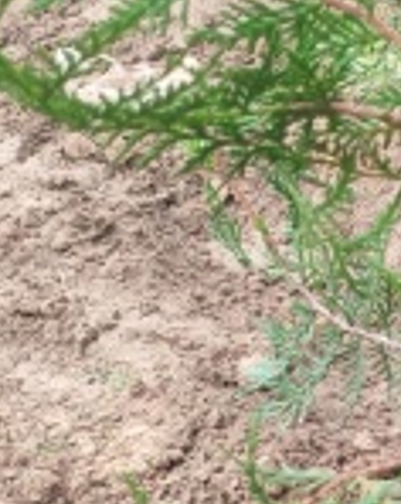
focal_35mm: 190
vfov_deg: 9.8
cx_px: 887
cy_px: 846
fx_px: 2824
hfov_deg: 7.7
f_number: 1.95
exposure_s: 1/100
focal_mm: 5.52
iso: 250
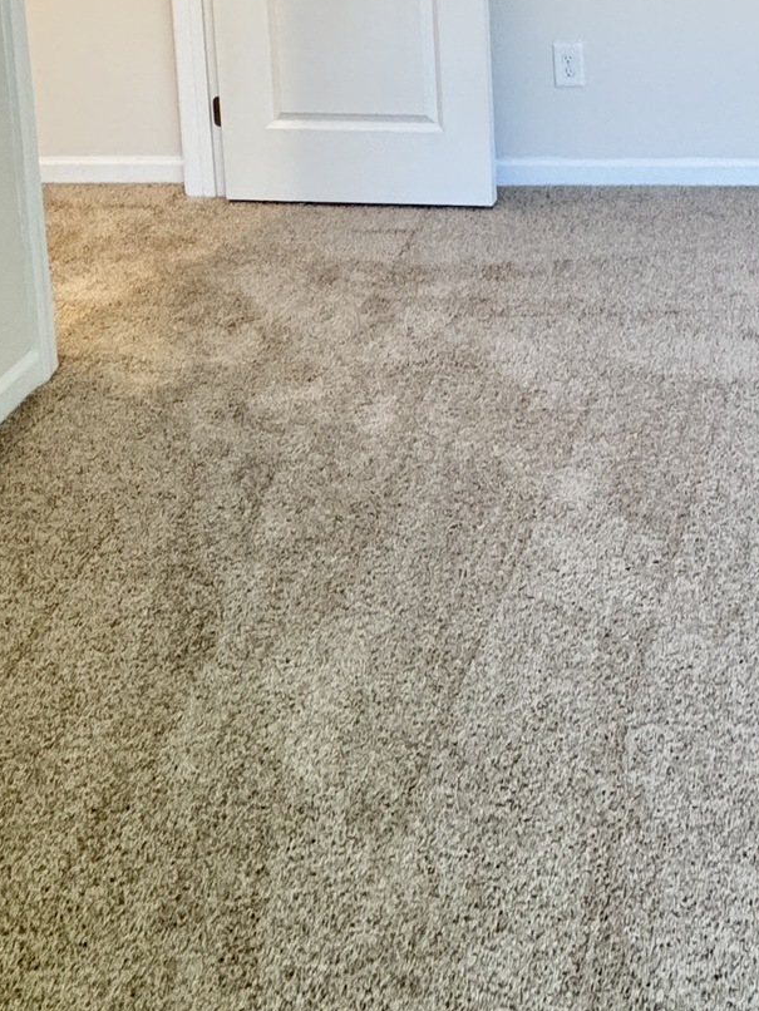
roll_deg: +1.4
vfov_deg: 35.8
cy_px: -220
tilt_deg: -6.4
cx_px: 795
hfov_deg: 32.5
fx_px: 1169
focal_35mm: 40
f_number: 2.2
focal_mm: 2.22
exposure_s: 1/120
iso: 320
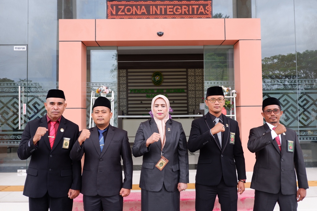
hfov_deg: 63.7
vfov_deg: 45.0
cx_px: 158
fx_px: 255
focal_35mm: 29
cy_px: 106
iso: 200
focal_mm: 19.7
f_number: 4
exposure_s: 1/90
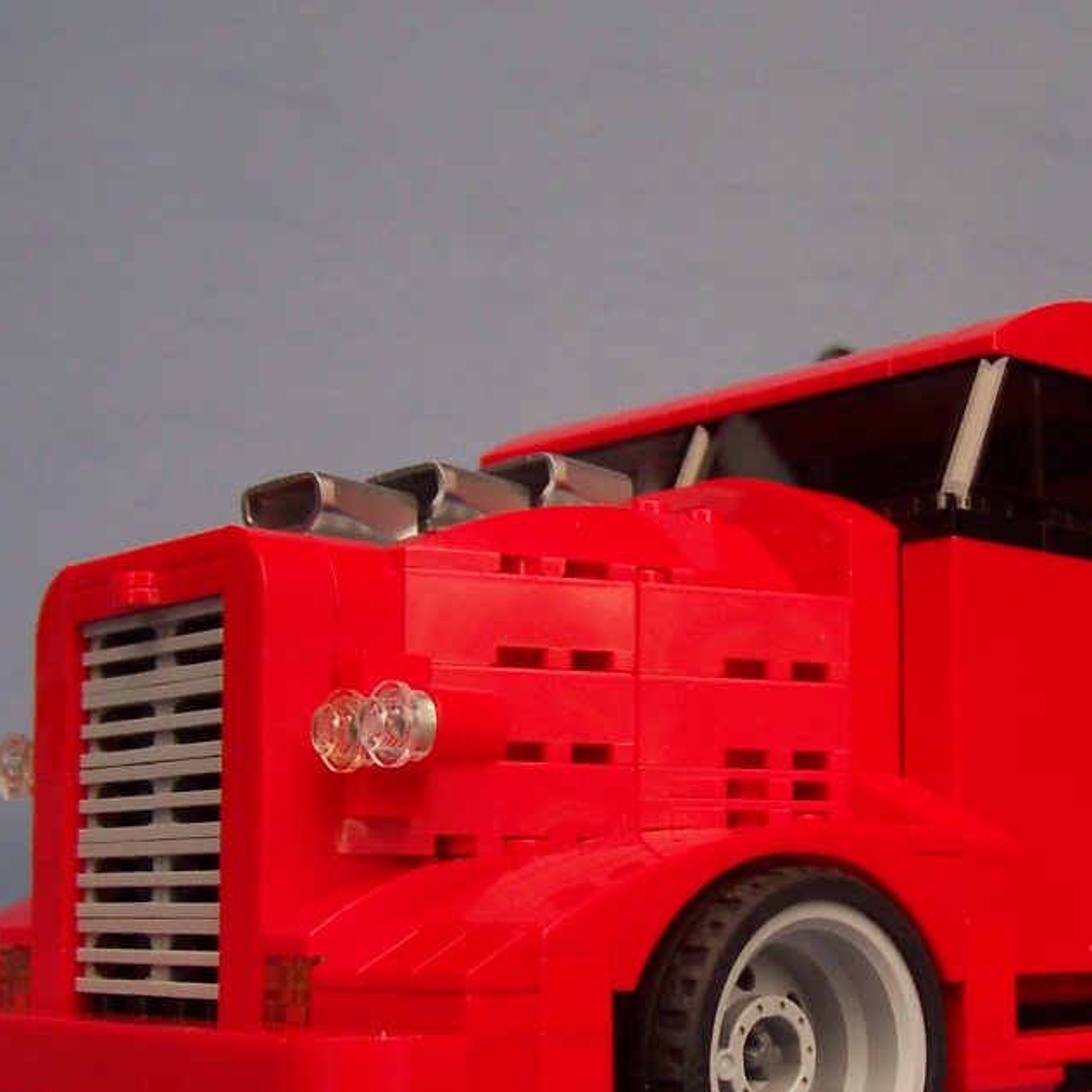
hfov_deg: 27.4
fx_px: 2213
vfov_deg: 27.6
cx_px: 783
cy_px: 721
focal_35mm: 62
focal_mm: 5.6
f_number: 2.8
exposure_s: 1/125
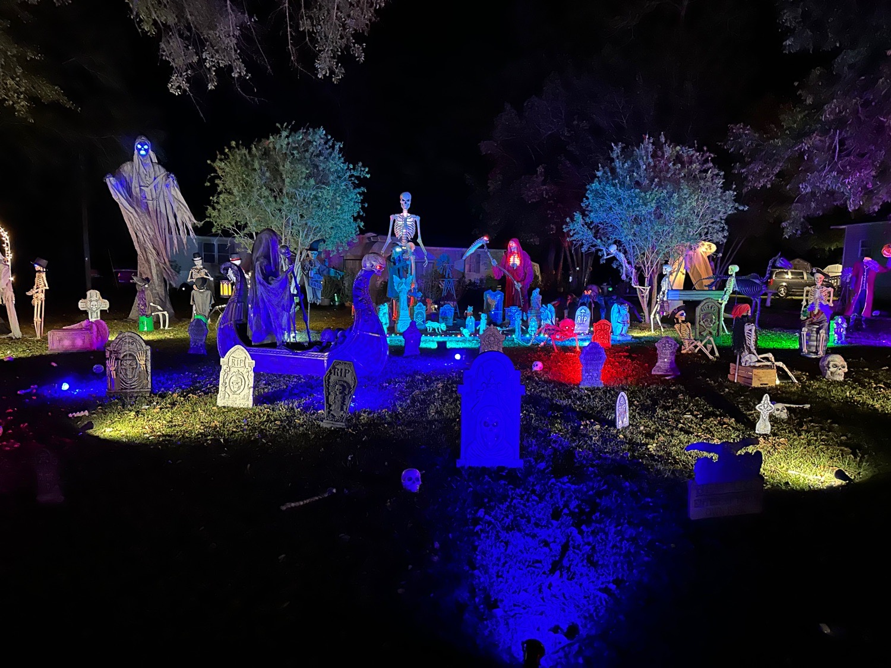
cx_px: 446
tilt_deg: -6.7
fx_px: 618
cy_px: 334
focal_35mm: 24
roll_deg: -2.1
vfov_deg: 56.8
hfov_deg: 71.6
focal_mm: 6.86
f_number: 1.78
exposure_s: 1/15
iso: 2000
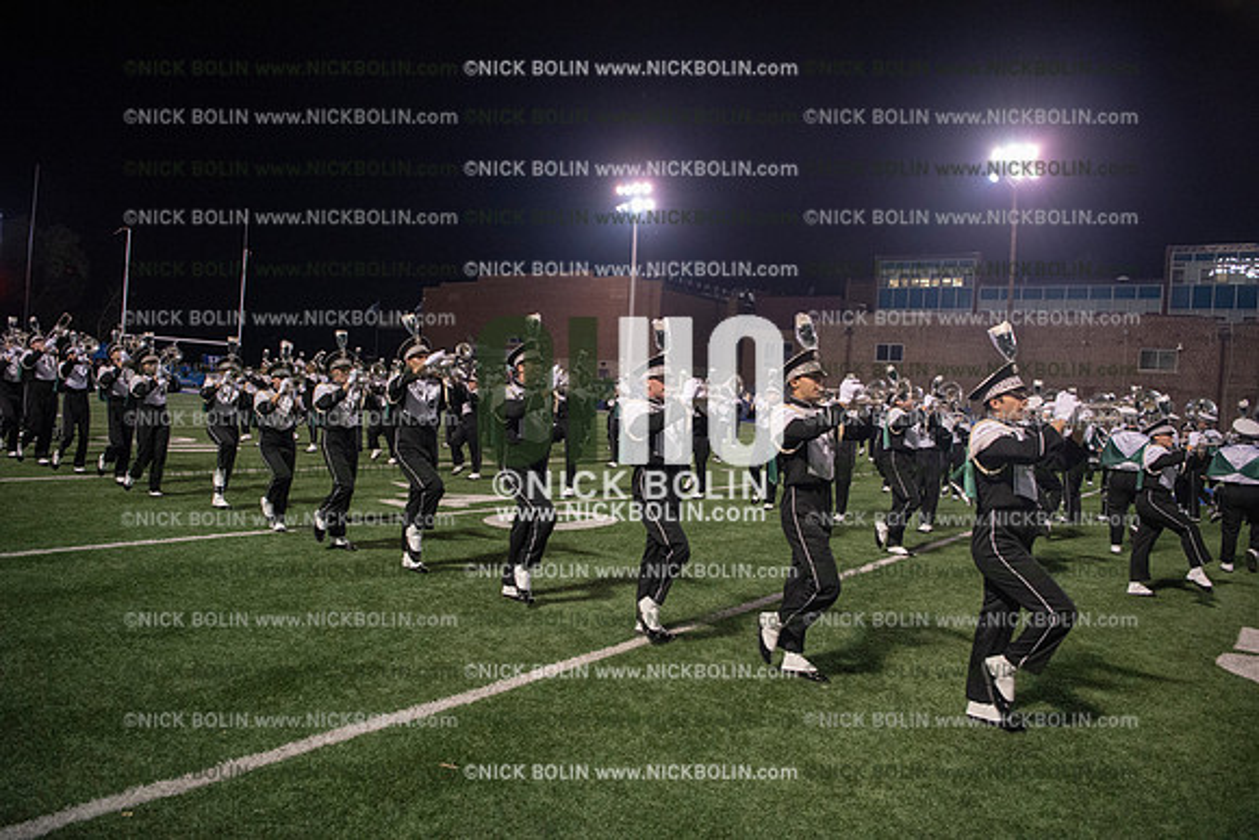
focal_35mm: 24
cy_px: 420
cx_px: 630
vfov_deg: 53.2
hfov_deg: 73.7
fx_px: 839
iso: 3200
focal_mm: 24
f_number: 3.2
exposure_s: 1/500
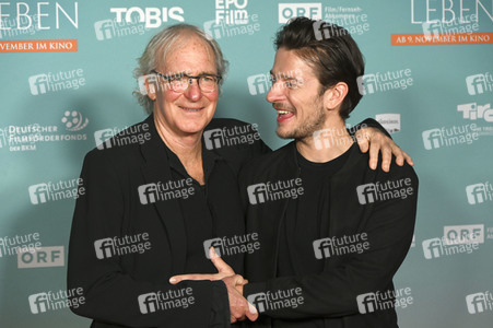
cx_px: 246
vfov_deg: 11.9
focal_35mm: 115
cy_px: 164
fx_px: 1574
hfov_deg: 17.8
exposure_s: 1/200
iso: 1000
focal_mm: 115
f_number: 6.3
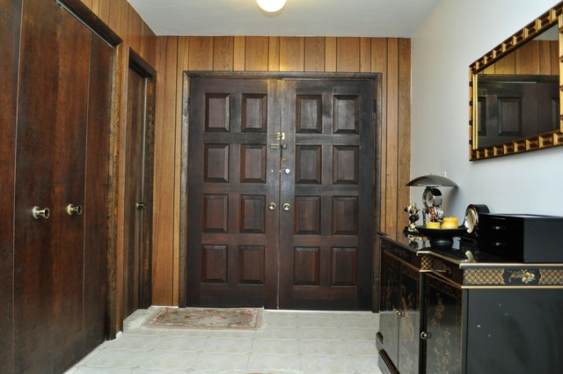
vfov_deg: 43.5
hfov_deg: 62.0
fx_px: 469
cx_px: 282
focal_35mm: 30
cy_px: 187
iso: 800
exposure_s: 1/30
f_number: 4
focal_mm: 20
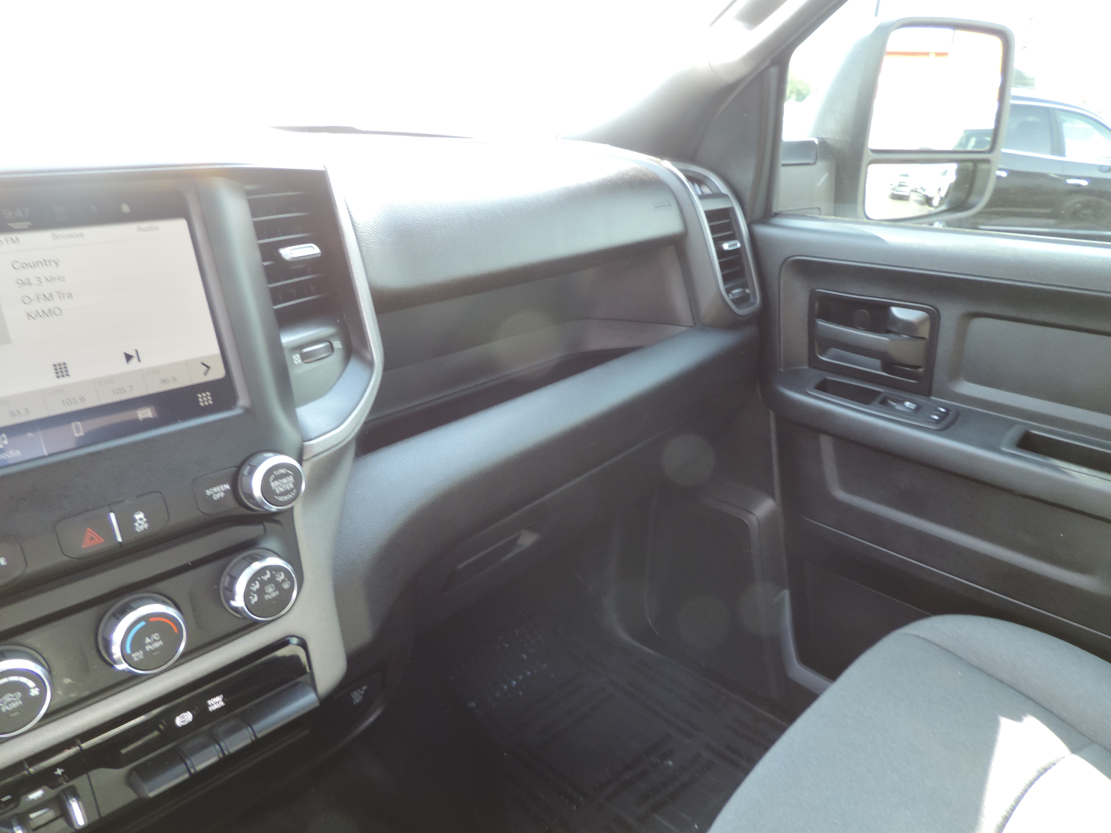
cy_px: 416
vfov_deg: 56.8
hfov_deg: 71.6
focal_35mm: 24
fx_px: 770
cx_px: 556
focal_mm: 4.3
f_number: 3
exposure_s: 1/30
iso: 200
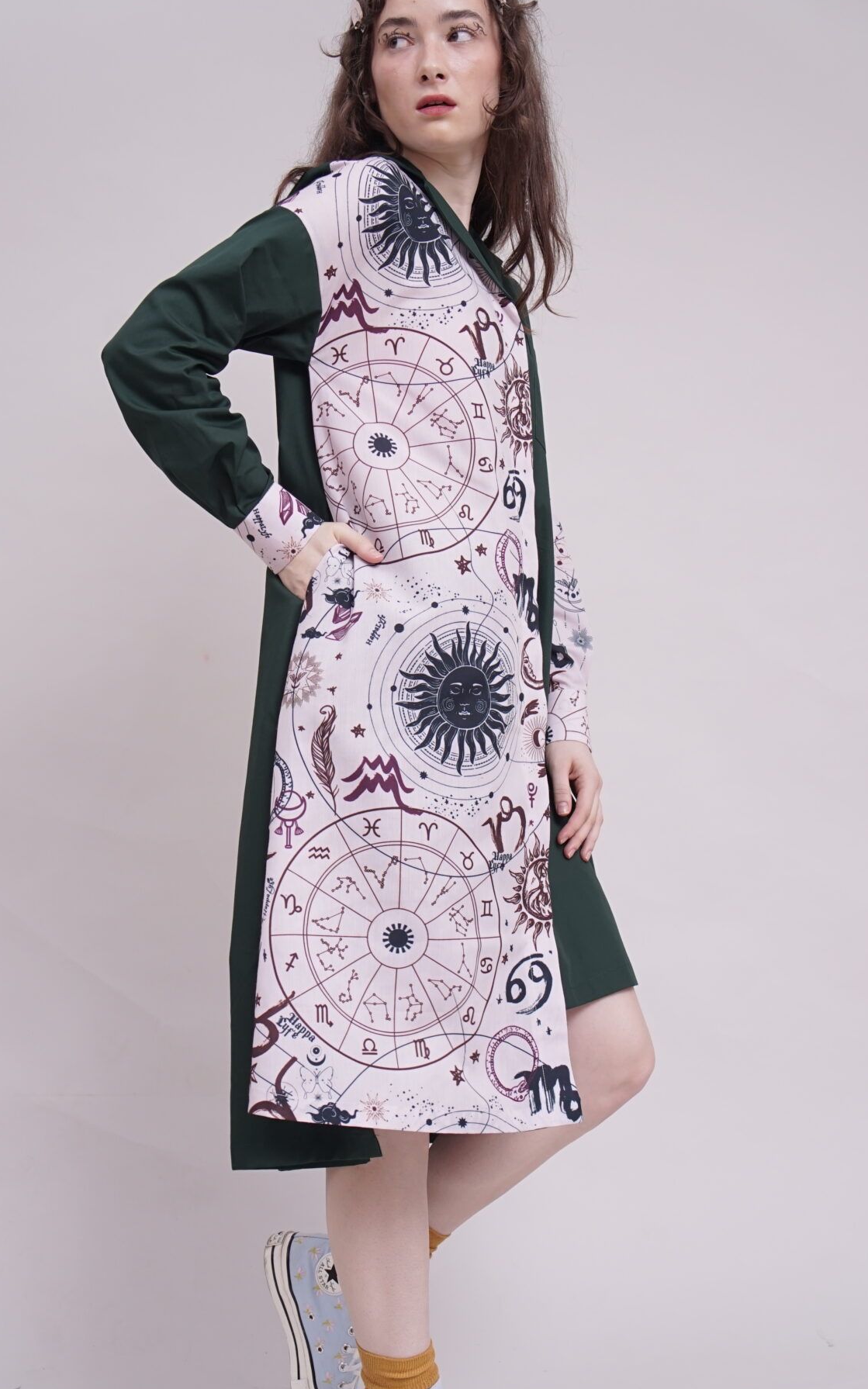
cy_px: 676
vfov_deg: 39.6
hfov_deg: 25.3
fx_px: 1931
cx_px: 385
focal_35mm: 51
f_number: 6.3
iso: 400
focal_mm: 35
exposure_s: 1/100
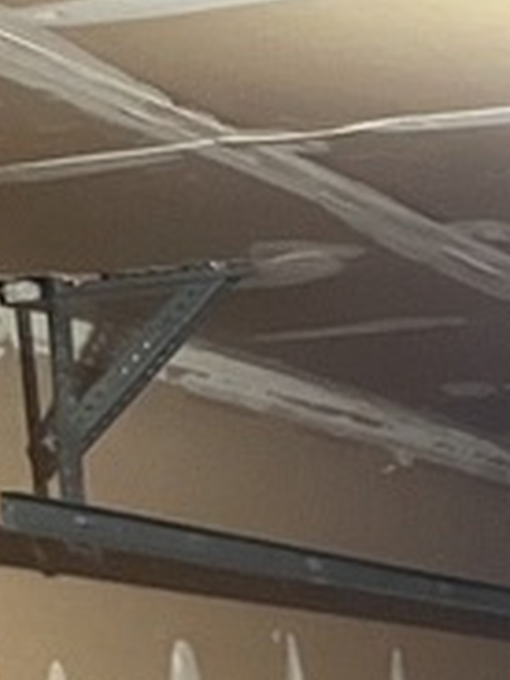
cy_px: 1870
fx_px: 3006
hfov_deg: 8.9
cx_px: 1146
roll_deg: +3.0
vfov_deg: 10.3
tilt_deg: -17.0
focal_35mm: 153
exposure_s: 1/30
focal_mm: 4.2
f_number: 1.6
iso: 800
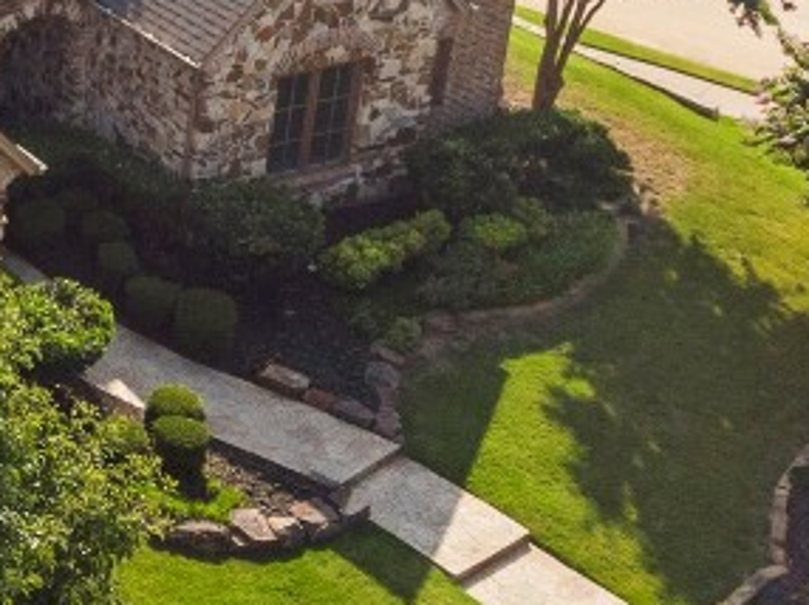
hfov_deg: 19.5
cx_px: -443
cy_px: -62
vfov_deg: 16.6
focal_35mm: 86
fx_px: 2008
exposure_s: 1/850
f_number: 2.8
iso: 100
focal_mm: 4.5
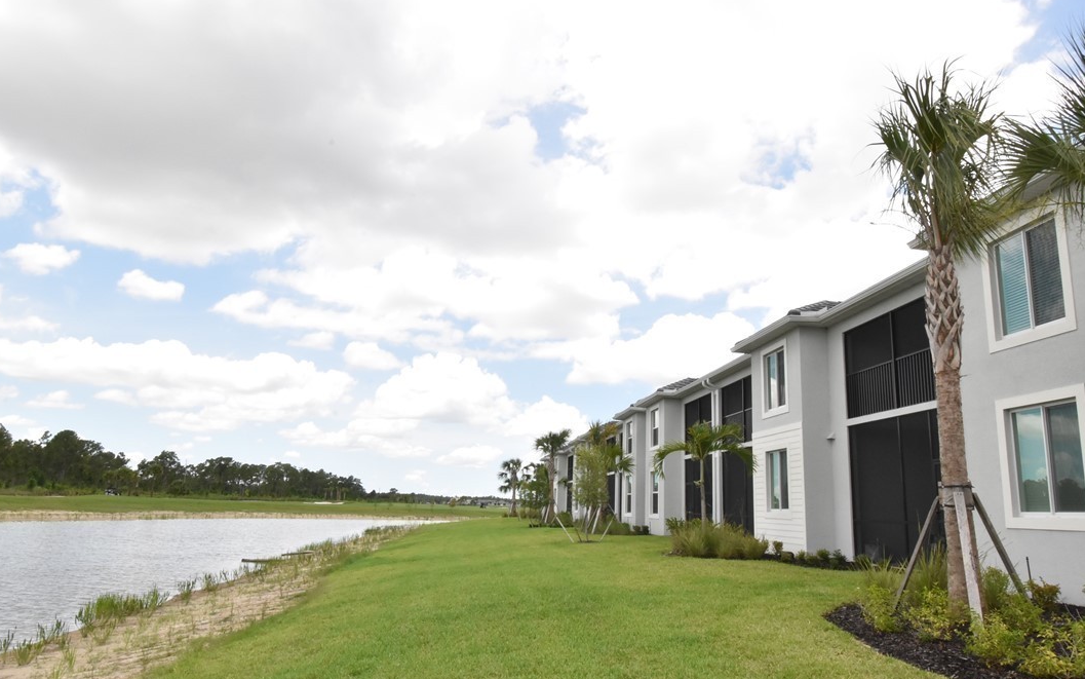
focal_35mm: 24
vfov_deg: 52.0
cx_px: 535
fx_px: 696
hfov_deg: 75.9
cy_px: 350
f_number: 25
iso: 1600
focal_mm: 15
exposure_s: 1/200
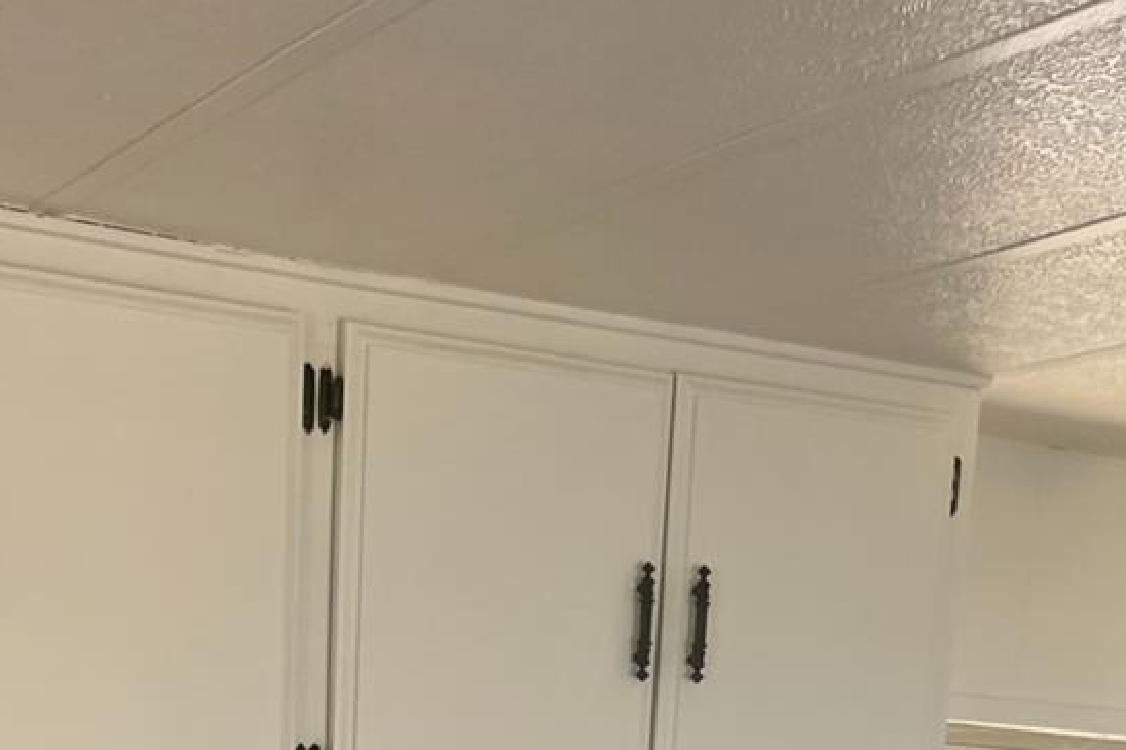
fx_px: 2314
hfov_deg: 27.3
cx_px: 527
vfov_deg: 15.3
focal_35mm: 74
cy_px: 1436
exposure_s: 1/121
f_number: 1.5
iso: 80
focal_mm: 5.7
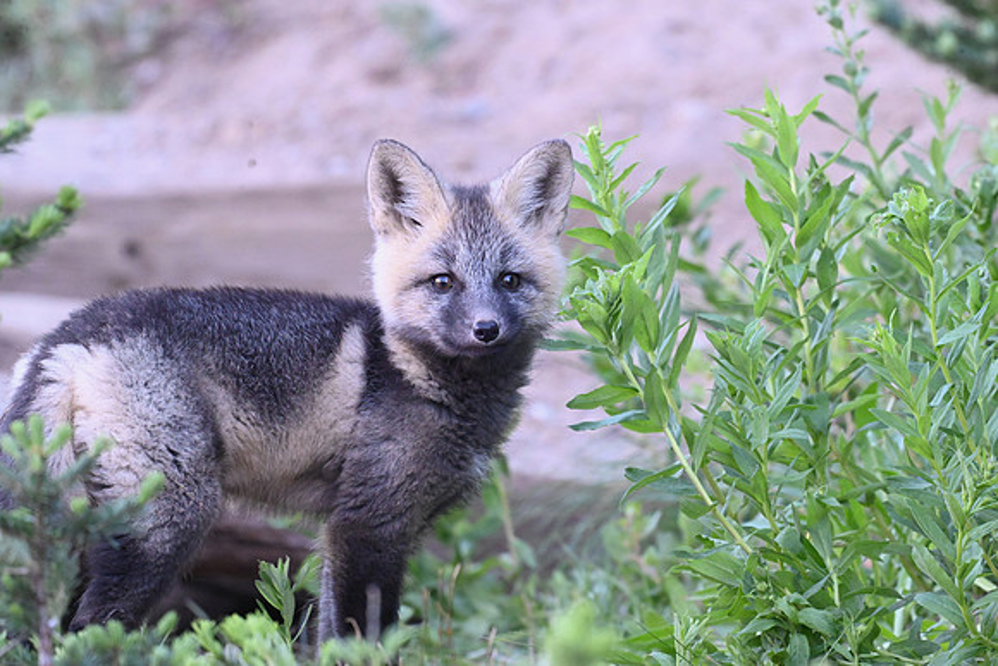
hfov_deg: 1.7
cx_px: 499
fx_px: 33273
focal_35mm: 1200
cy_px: 333
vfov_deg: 1.1
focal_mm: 1200
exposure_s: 1/160
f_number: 13
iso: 6400
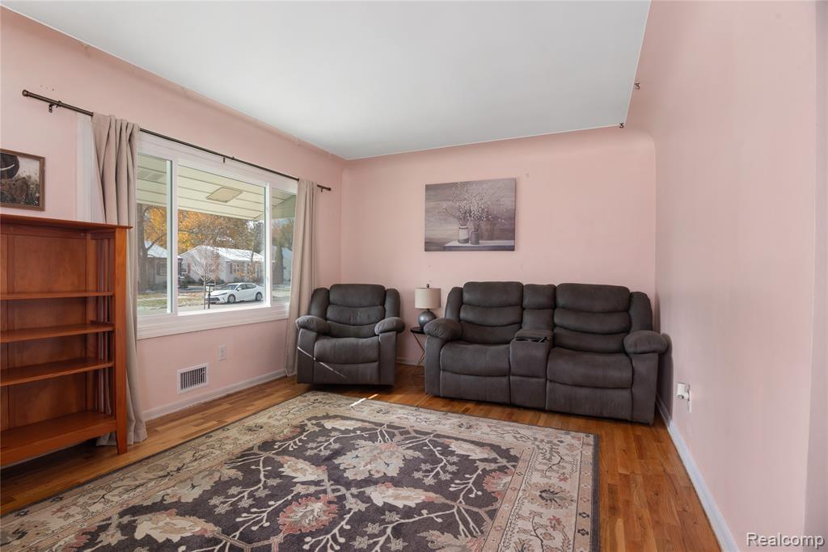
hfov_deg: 61.9
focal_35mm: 30
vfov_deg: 43.6
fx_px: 690
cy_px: 276
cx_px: 414
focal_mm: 30
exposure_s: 1/20
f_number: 9
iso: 320
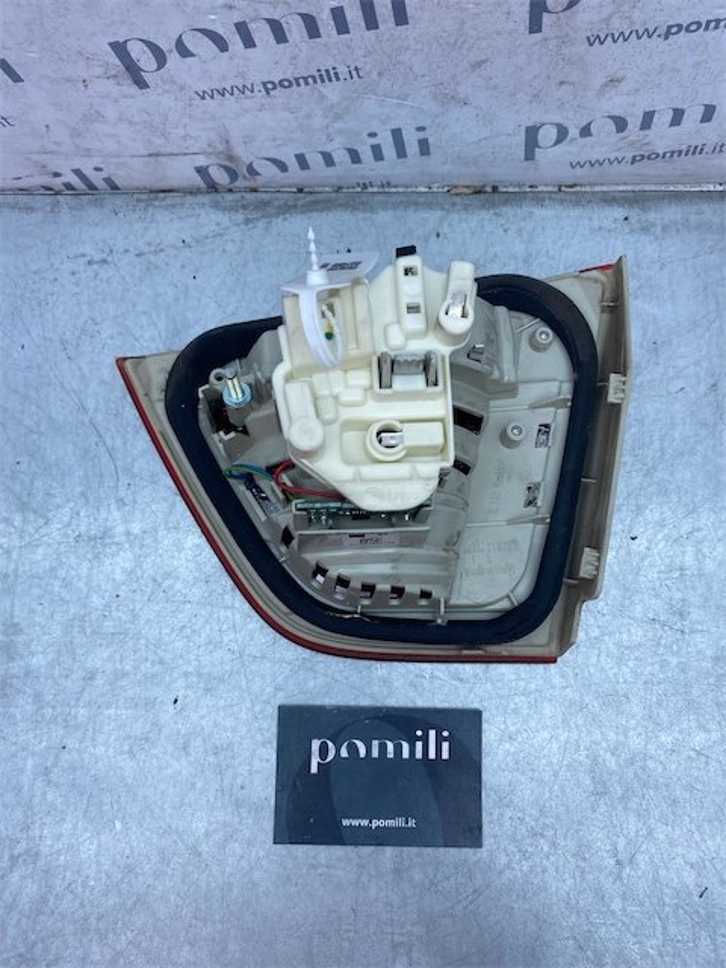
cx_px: 363
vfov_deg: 67.3
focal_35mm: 26
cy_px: 484
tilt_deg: -80.1
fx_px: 727
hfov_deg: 53.1
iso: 32
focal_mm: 4.25
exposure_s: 1/1135
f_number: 1.8
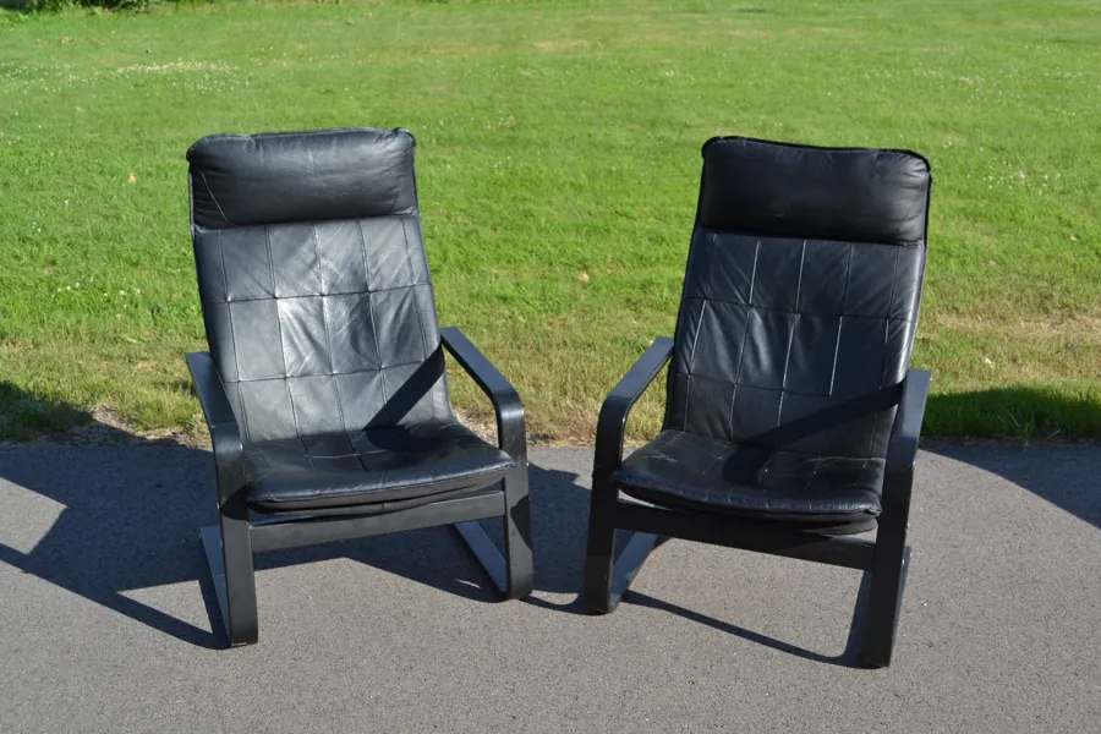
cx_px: 550
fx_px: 1193
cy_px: 367
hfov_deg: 49.6
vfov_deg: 34.2
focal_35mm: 39
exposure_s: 1/200
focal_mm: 26
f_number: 7.1
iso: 100
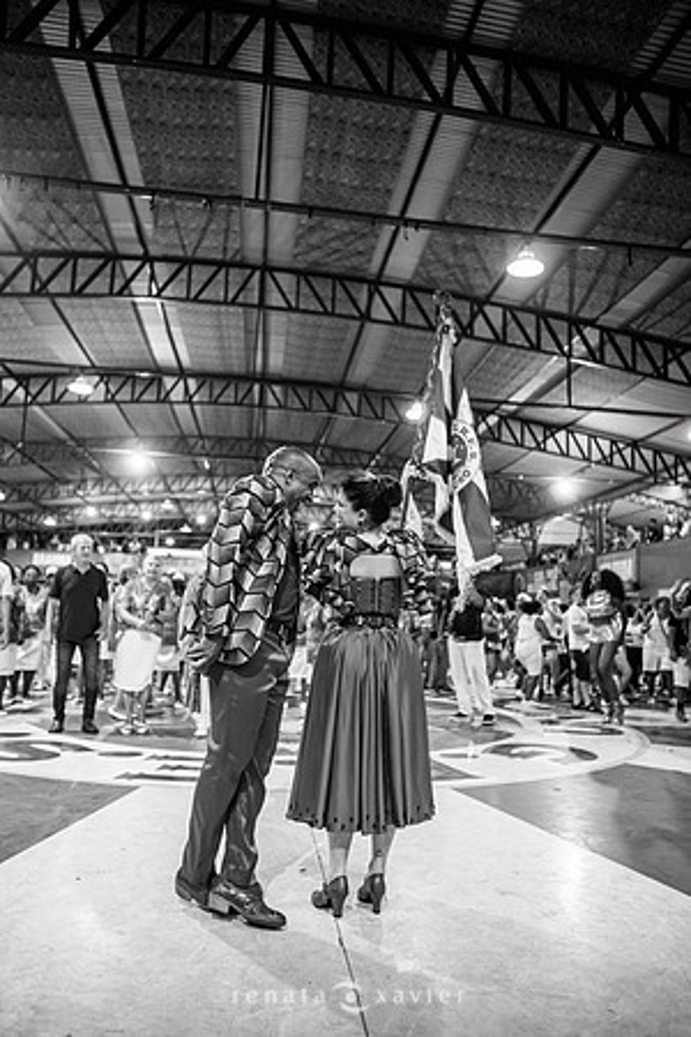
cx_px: 346
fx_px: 691
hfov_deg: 53.1
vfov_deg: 73.7
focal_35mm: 24
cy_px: 518
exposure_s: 1/320
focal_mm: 24
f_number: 1.8
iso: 1600
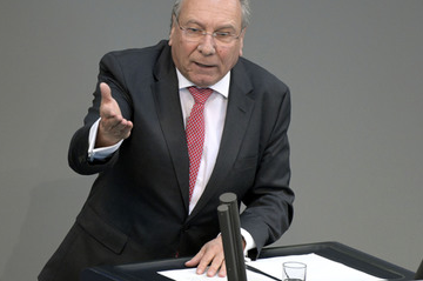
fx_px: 6618
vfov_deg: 2.4
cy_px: 128
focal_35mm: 564
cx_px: 191
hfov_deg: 3.7
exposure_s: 1/400
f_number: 5.6
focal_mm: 450
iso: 8000
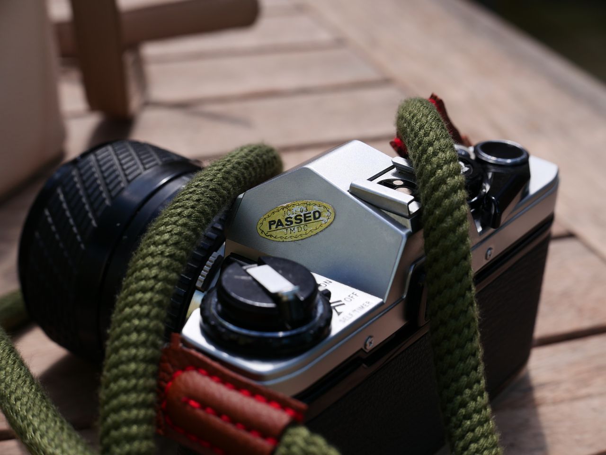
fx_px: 1313
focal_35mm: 75
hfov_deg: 26.0
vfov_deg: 19.6
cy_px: 228
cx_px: 303
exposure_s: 1/320
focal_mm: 34
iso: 200
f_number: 5.6
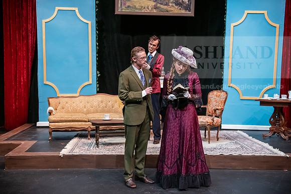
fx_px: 388
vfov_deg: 28.1
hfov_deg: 41.1
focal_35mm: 48
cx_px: 146
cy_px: 97
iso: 3200
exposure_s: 1/200
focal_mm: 48
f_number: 3.2
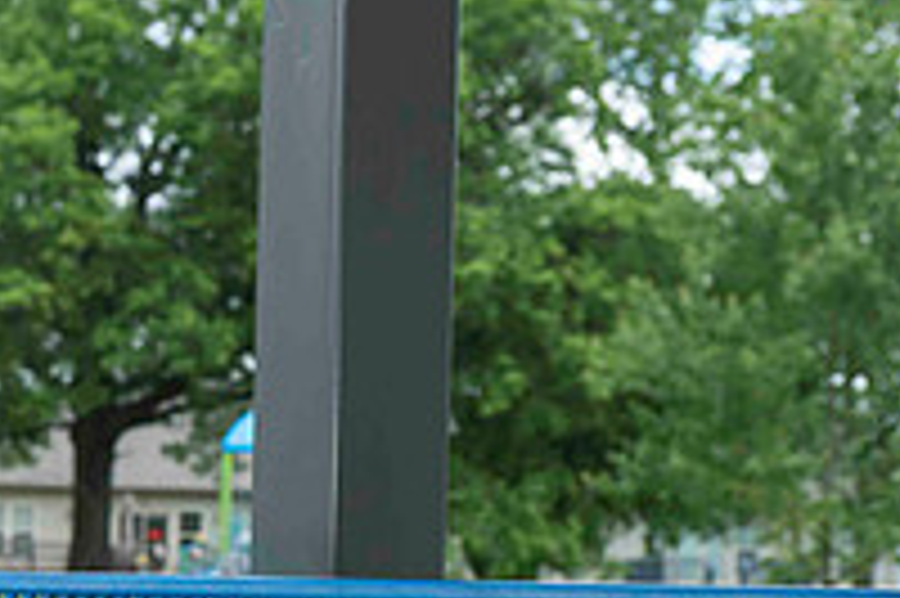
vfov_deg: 10.1
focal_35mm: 134
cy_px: 715
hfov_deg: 14.6
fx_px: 3347
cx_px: -309
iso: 400
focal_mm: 43
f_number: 5.6
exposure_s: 1/500
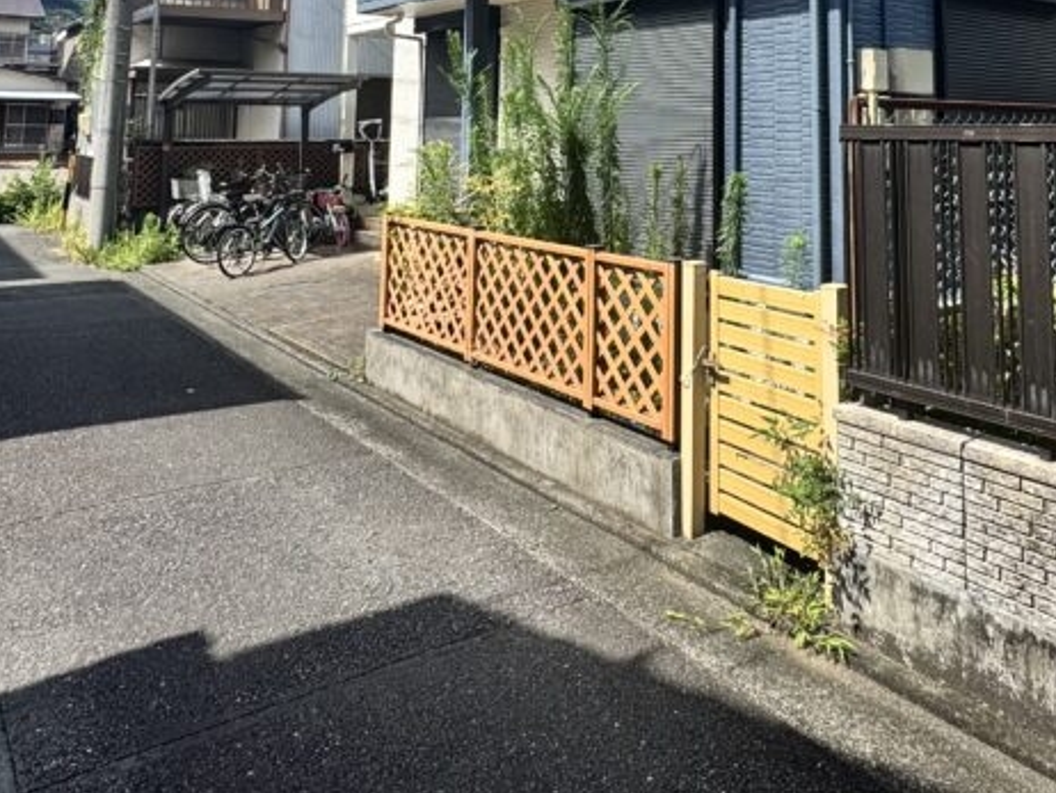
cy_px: 27
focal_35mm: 31
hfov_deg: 57.7
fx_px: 946
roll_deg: -0.7
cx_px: 656
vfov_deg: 40.6
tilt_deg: +6.5
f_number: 2.2
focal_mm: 2.22
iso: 50
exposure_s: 1/1198
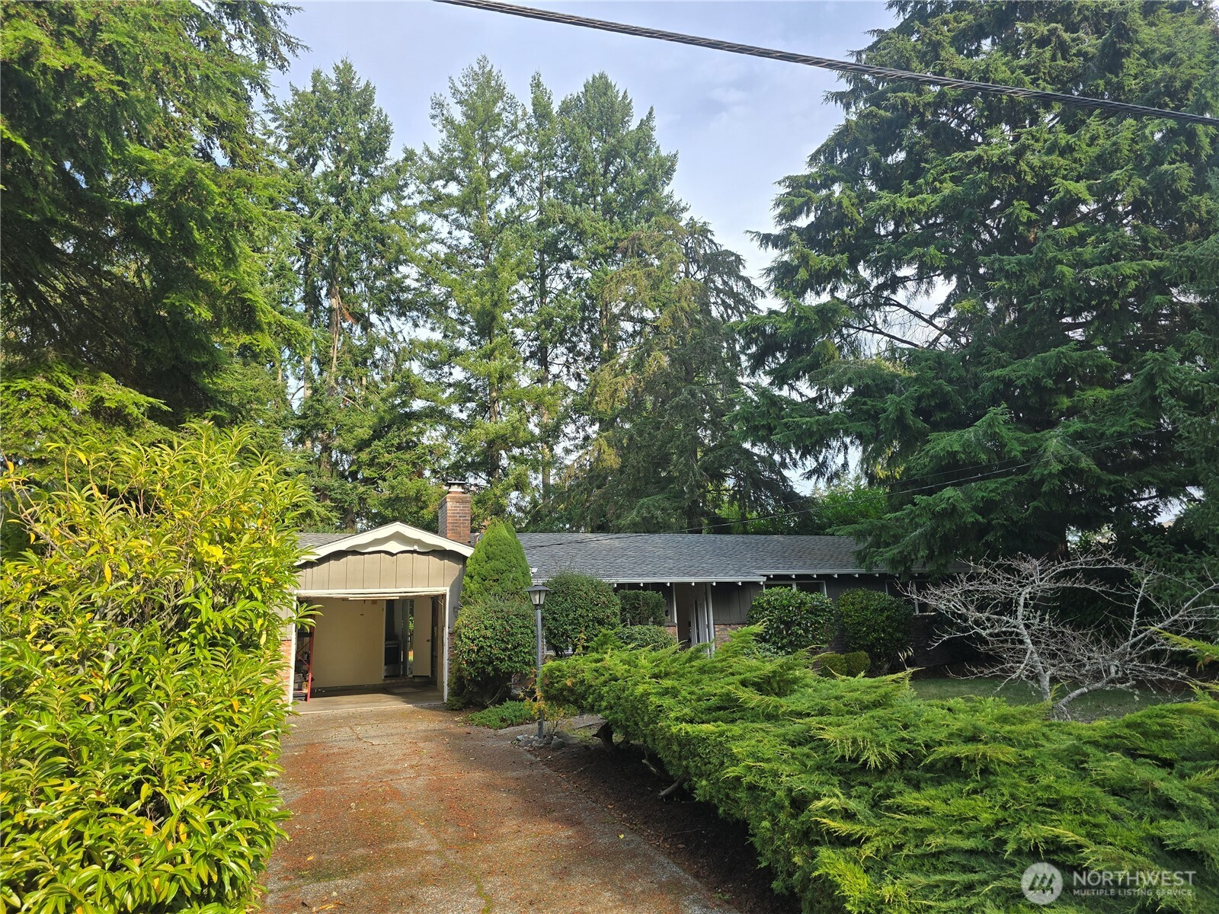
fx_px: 810
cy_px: 457
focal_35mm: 23
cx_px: 610
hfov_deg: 73.9
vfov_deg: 58.9
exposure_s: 1/329
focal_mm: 6.3
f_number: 1.7
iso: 12
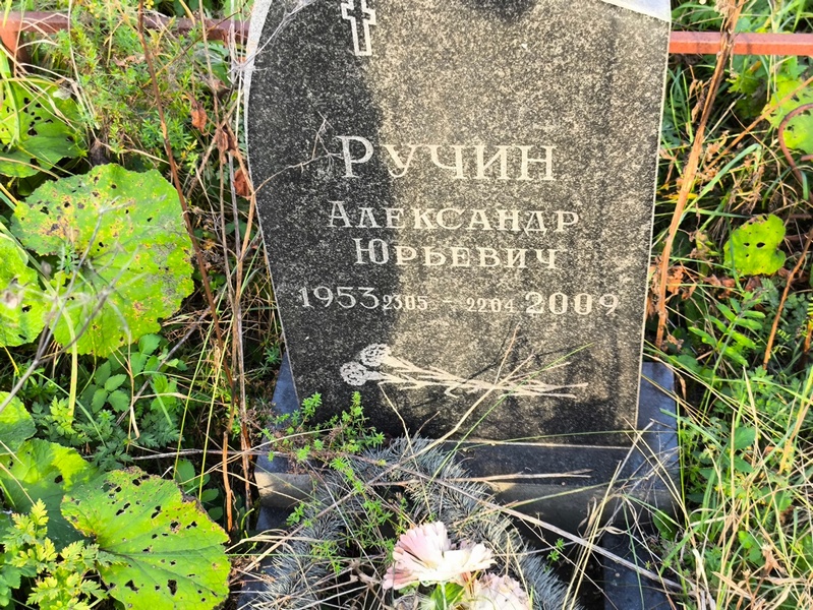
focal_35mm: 50
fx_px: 1175
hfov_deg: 38.2
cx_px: 406
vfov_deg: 29.1
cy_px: 305
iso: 64
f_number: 1.7
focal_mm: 4.71
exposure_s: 1/100
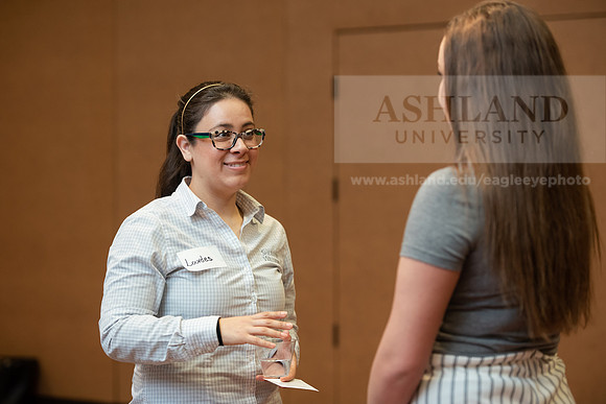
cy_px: 202
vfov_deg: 13.7
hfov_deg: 20.4
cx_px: 303
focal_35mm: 100
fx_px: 1684
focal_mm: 100
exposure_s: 1/200
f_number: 3.5
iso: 1600
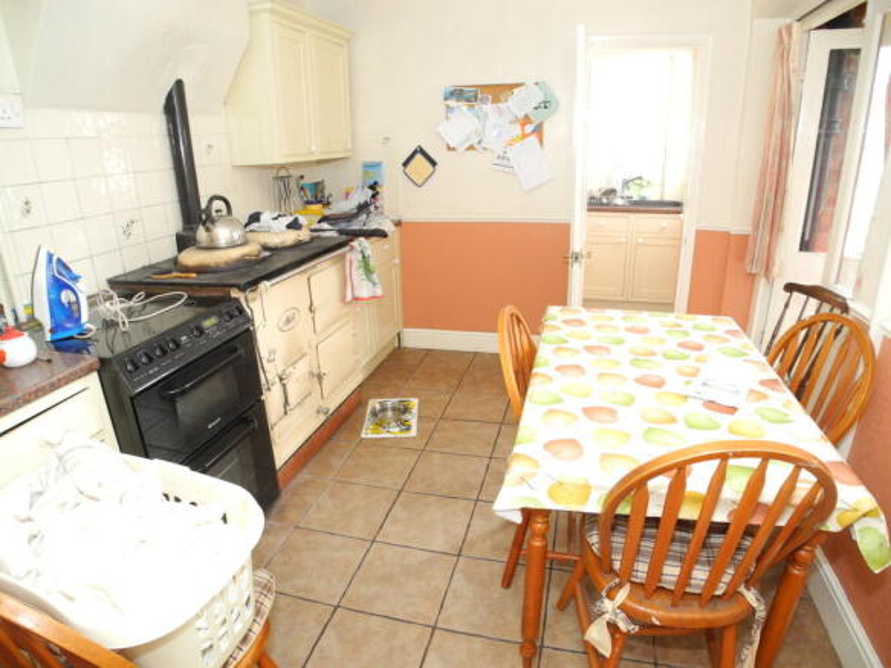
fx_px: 721
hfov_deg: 63.5
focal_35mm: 28
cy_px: 334
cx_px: 446
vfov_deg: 49.7
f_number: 2.8
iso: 200
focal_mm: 6
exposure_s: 1/30
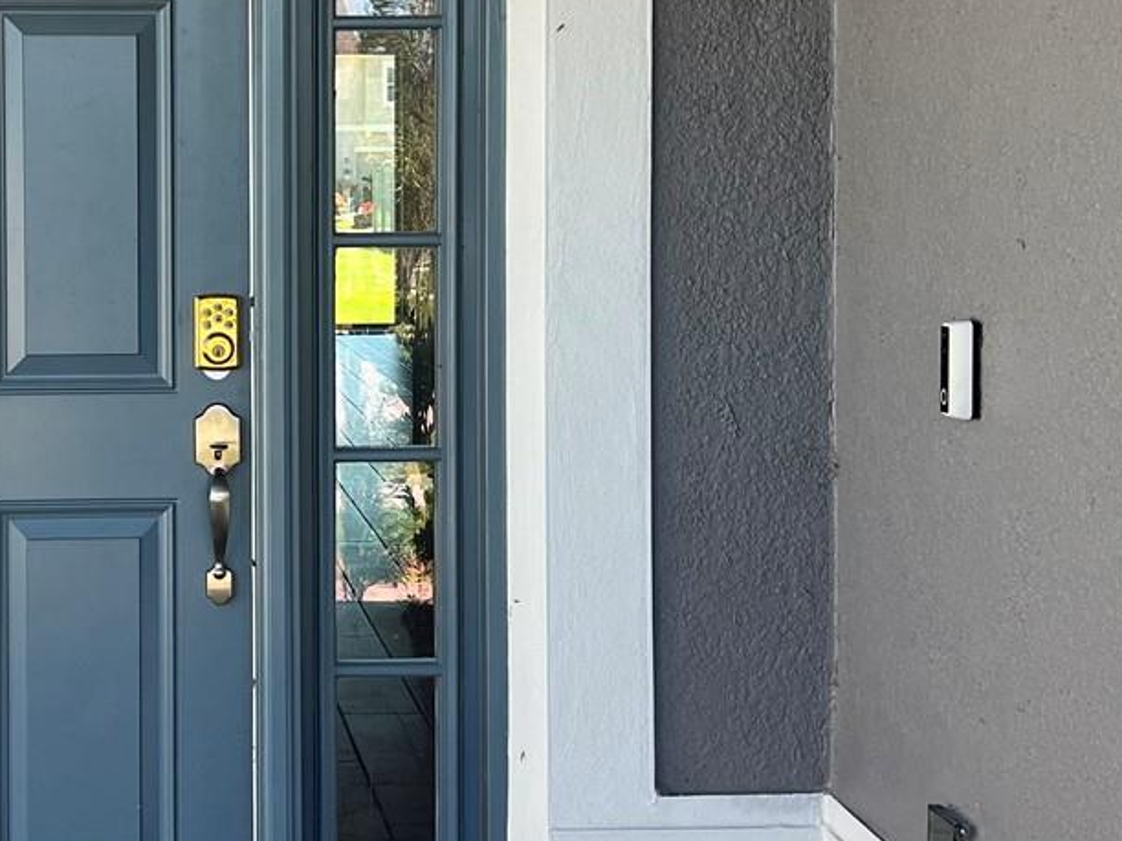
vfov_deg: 21.5
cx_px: 222
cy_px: 289
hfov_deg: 28.0
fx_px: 2204
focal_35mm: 68
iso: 50
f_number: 1.5
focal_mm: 5.7
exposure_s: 1/572
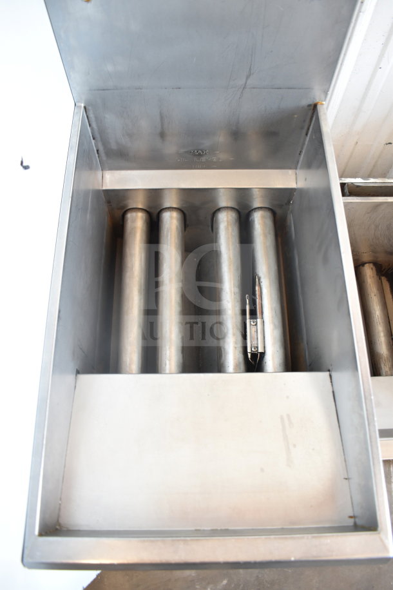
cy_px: 295
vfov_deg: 67.4
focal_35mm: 27
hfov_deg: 47.9
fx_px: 442
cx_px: 196
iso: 640
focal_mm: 18
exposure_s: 1/30
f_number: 3.5
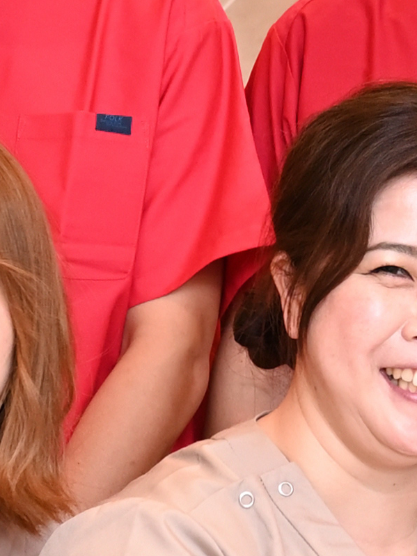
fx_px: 4081
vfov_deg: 7.8
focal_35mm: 254
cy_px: 314
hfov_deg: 5.8
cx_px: 675
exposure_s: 1/200
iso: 640
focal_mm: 35
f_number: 4
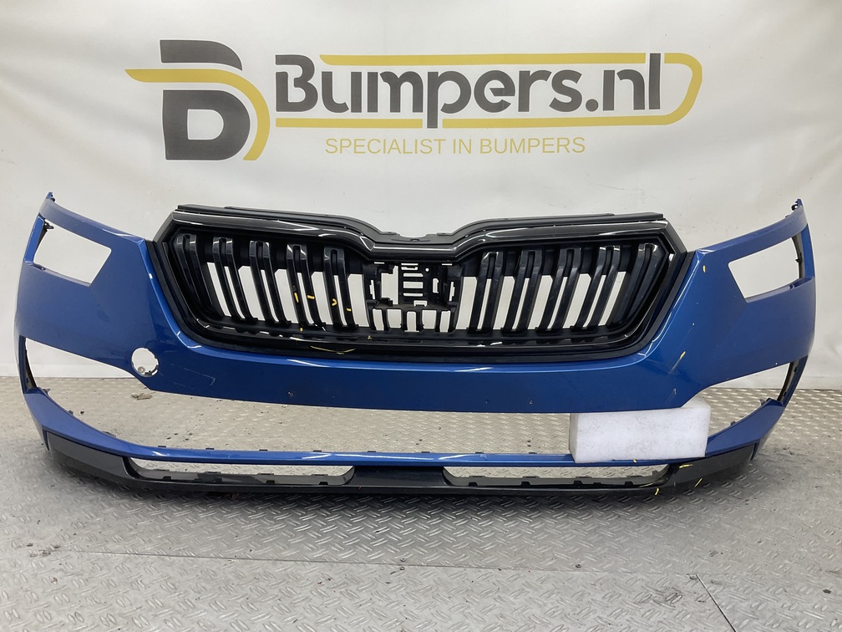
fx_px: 705
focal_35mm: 29
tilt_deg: -5.9
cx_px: 421
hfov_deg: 61.7
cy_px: 316
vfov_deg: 48.2
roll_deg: -1.5
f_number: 1.8
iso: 25
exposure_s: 1/120
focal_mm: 3
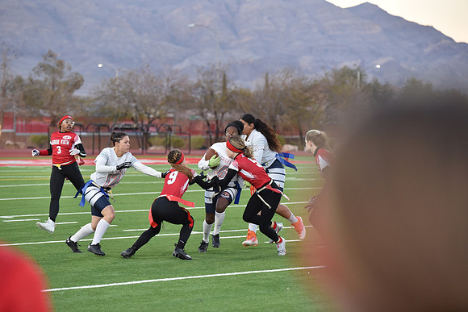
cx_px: 234
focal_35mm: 130
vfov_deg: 10.6
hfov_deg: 15.8
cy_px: 156
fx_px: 1690
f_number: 2.8
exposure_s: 1/800
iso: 1250
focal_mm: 130
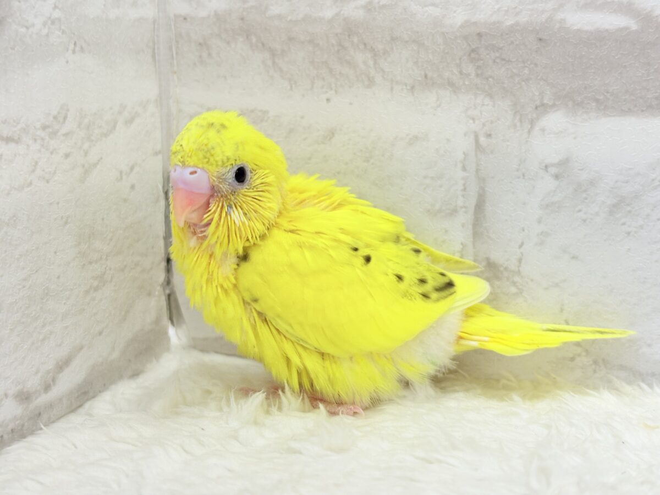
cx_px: 330
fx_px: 991
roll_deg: +1.0
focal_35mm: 52
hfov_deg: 36.8
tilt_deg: -9.2
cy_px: 248
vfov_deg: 28.0
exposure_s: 1/100
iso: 64
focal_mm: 5.96
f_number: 1.6
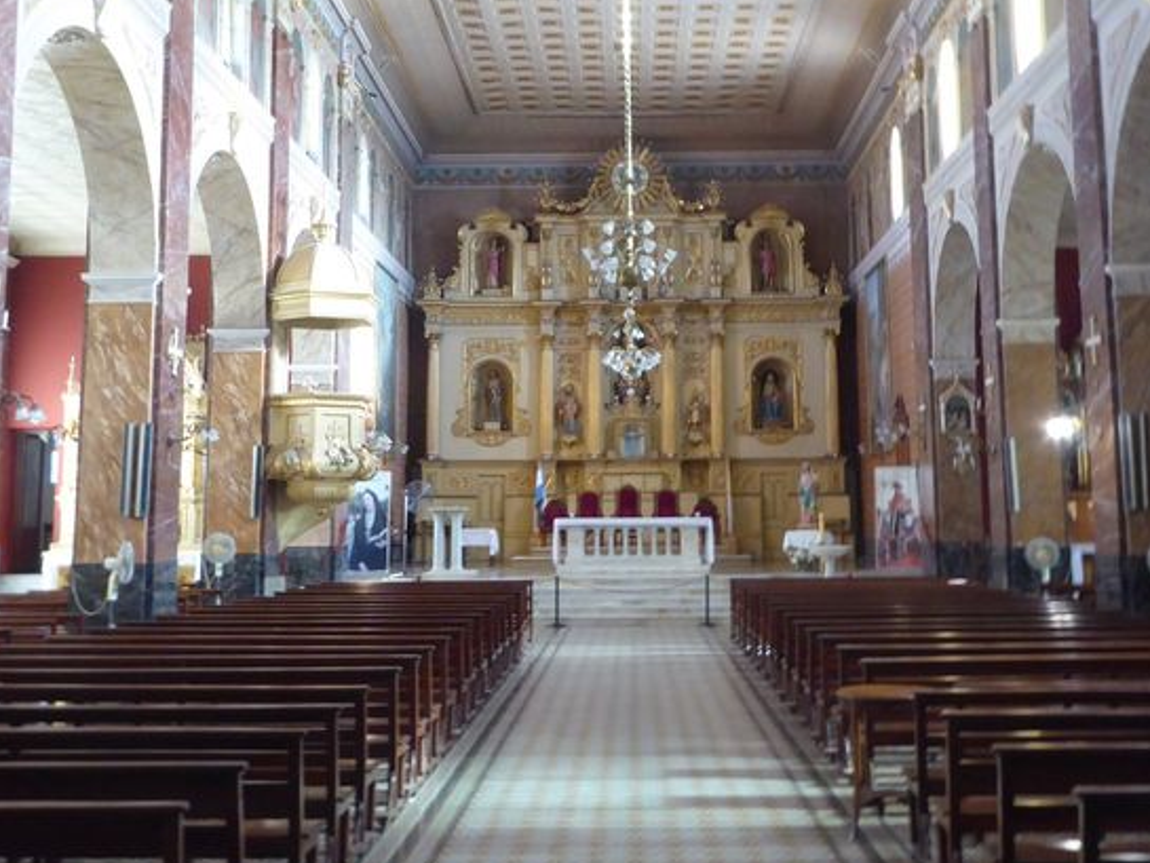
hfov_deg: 40.4
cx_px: 591
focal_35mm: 47
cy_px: 310
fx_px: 1562
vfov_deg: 30.7
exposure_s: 1/8
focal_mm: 5.4
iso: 400
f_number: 3.5
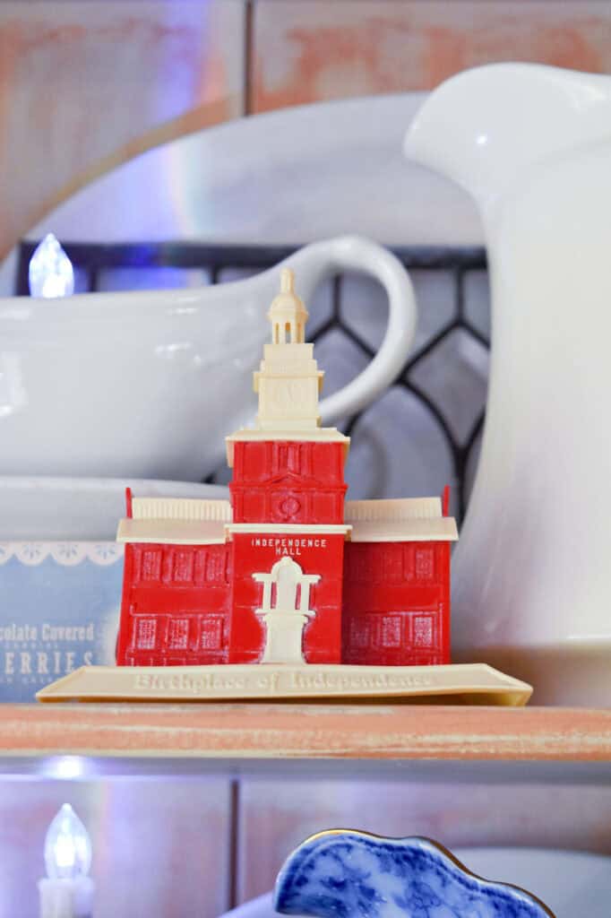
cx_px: 306
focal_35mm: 69
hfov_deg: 19.7
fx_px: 1758
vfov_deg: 29.3
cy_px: 459
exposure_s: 1/60
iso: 1000
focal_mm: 46
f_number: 5
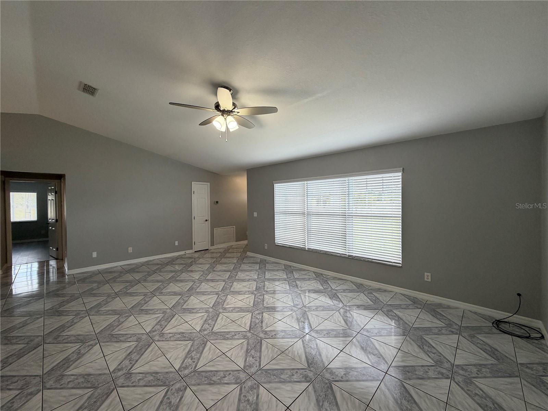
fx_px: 222
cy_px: 206
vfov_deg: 85.7
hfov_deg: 102.1
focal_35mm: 14
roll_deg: +0.6
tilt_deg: -0.9
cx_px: 274
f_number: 2.2
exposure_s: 1/120
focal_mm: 2.22
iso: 160
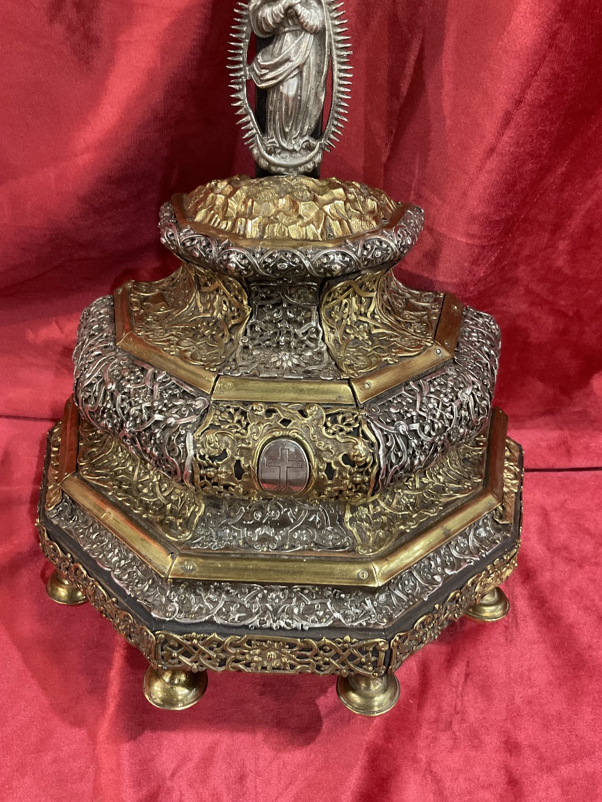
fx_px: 672
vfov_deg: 61.7
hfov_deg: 48.2
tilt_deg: -51.8
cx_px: 301
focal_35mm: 29
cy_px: 401
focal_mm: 3
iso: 200
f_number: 1.8
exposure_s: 1/40
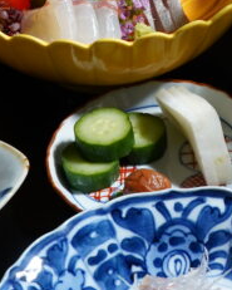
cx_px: 344
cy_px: 6
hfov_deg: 7.4
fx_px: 1758
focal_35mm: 205
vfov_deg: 9.4
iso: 400
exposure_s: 1/2.5
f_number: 9
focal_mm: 42
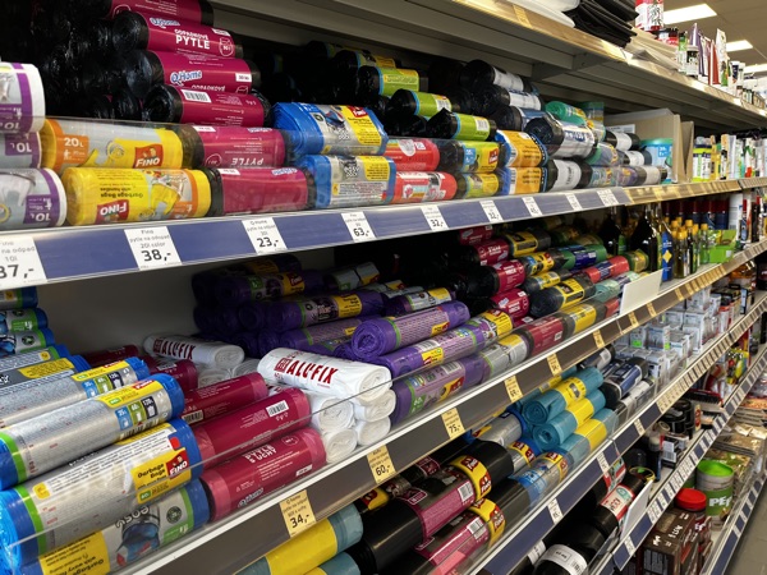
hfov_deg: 67.3
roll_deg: +2.5
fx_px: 576
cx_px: 384
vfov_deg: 53.1
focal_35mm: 26
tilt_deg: -9.5
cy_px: 288
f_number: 1.6
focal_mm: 5.1
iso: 125
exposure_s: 1/121
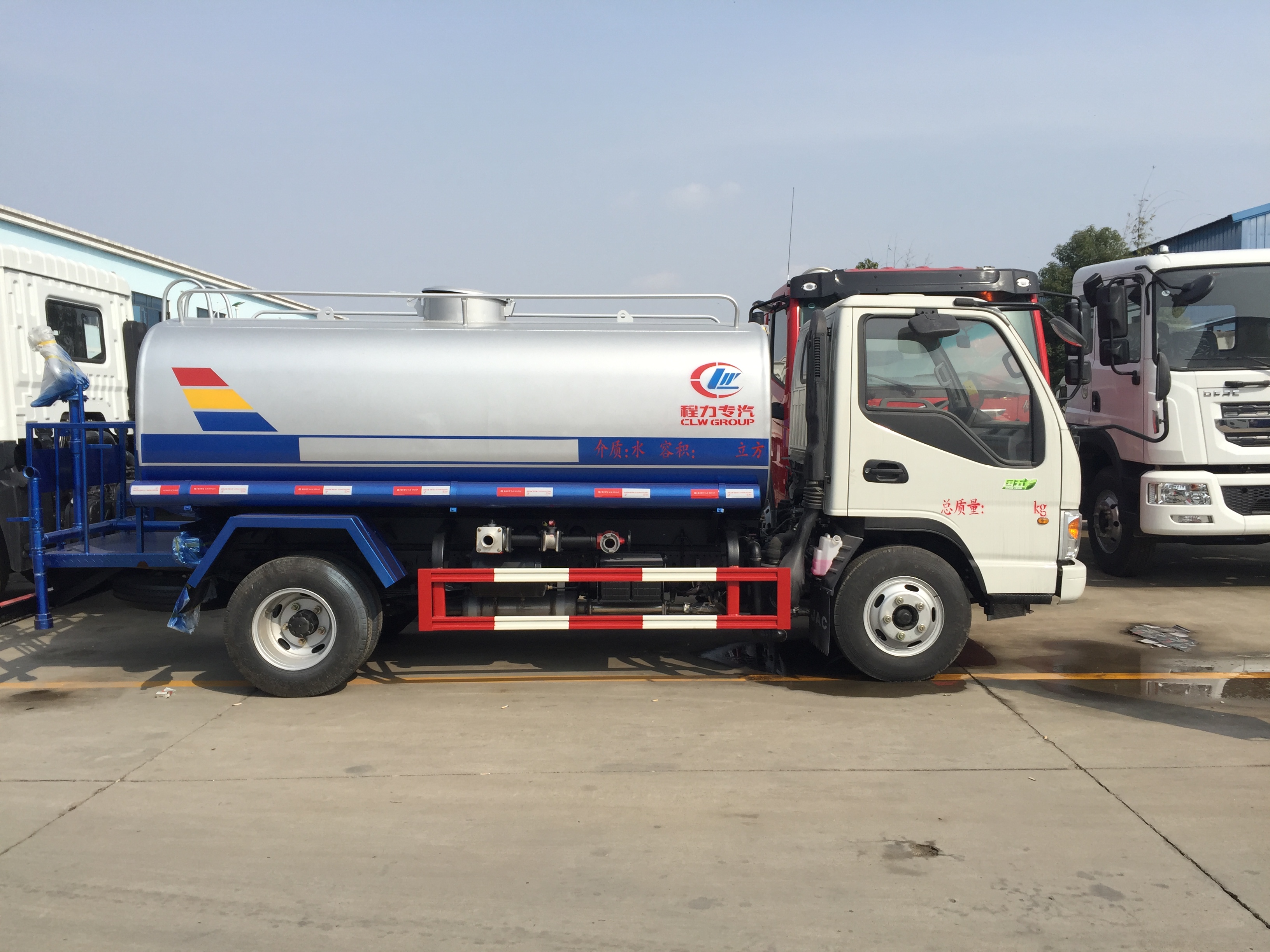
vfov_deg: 48.2
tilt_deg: -2.2
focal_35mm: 29
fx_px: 1064
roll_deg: +0.2
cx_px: 635
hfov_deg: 61.7
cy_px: 476
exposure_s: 1/1883
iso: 32
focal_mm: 4.15
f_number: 2.2
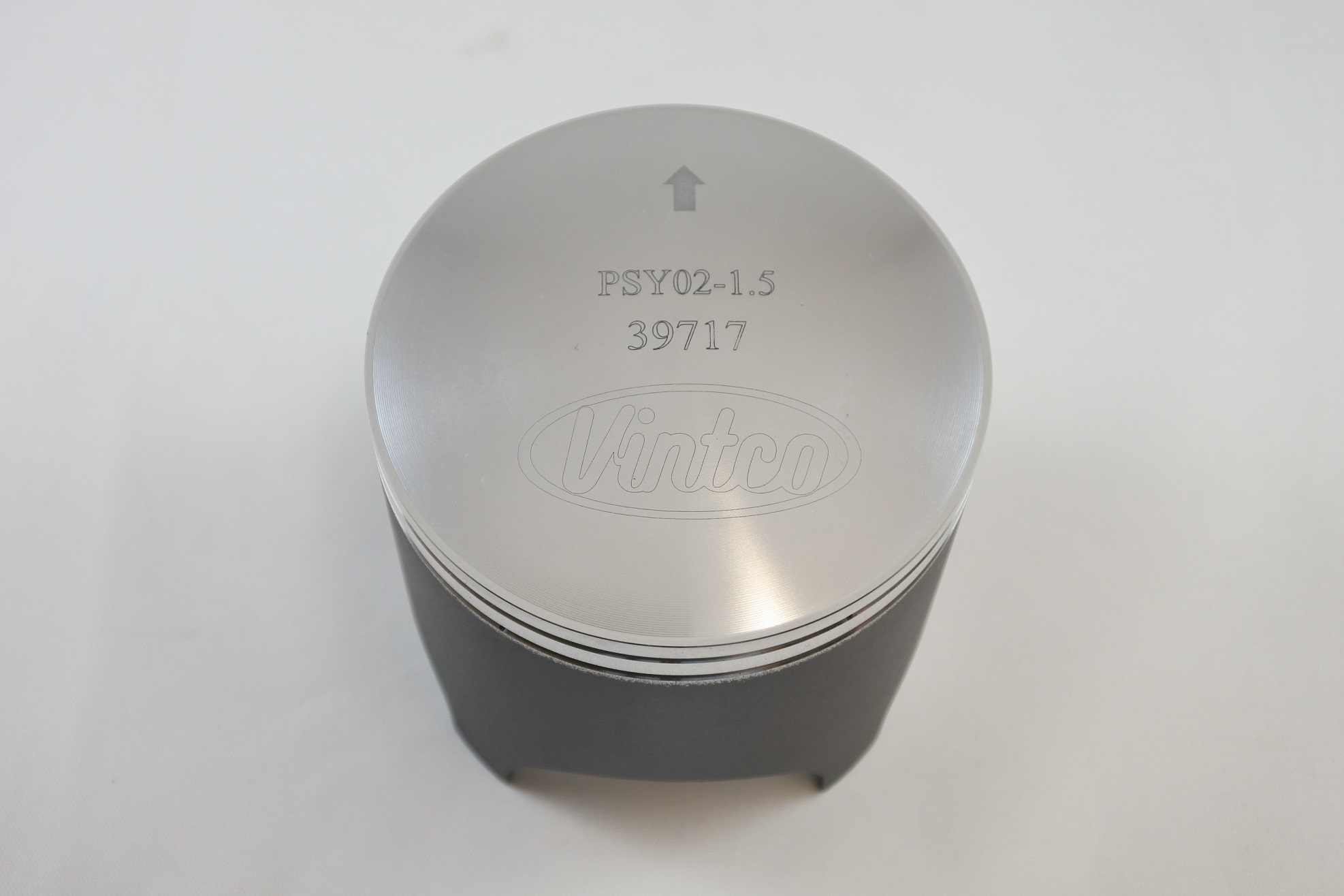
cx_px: 672
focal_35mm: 45
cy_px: 448
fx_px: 1680
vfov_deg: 29.9
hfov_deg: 43.6
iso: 400
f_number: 4.5
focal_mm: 16.8
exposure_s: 1/160
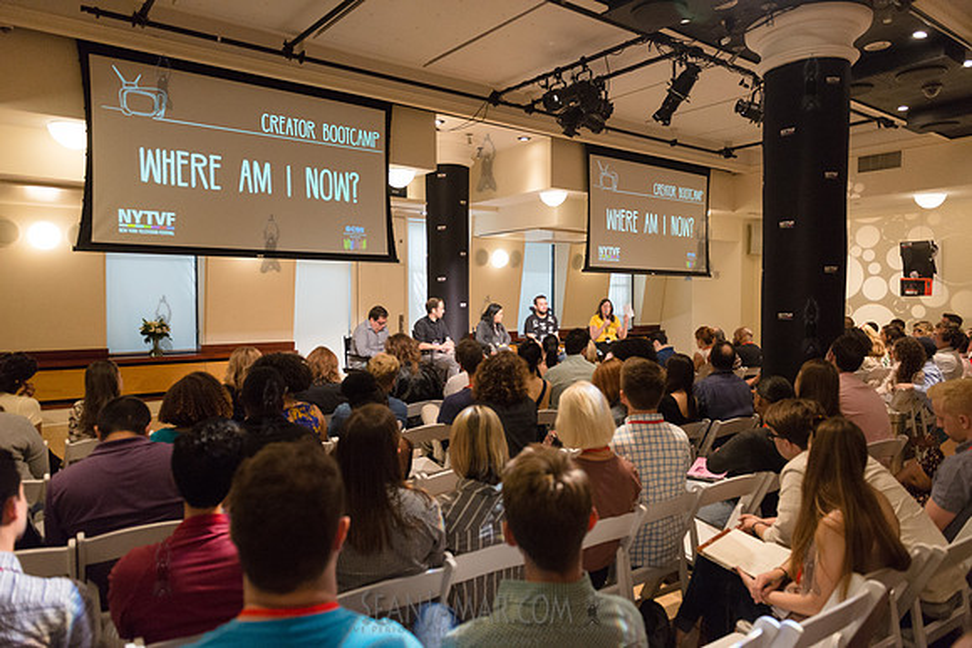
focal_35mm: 24
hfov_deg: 73.7
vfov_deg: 53.2
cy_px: 324
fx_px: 648
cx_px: 486
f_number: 3.5
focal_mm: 24
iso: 3200
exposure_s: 1/400
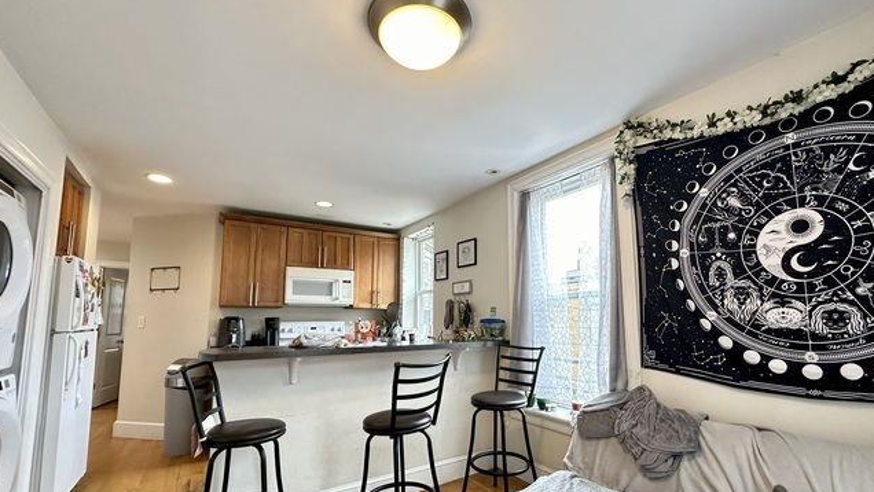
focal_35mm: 16
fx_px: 371
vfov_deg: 66.8
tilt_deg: +7.3
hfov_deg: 99.3
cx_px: 451
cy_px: 280
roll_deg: -1.5
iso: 200
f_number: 2.2
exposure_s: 1/60
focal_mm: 2.22
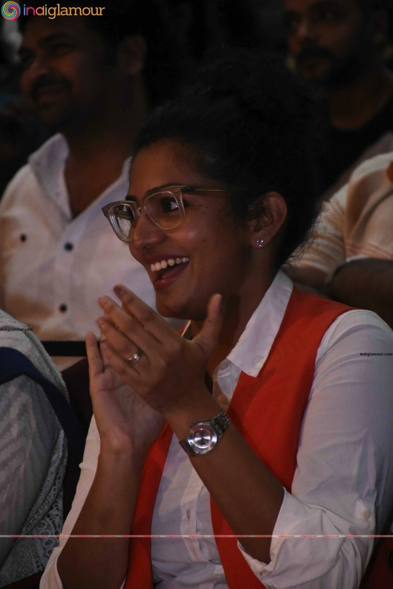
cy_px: 294
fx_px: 3438
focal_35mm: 210
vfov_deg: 9.8
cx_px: 196
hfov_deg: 6.5
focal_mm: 140
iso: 8000
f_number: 5.6
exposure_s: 1/80
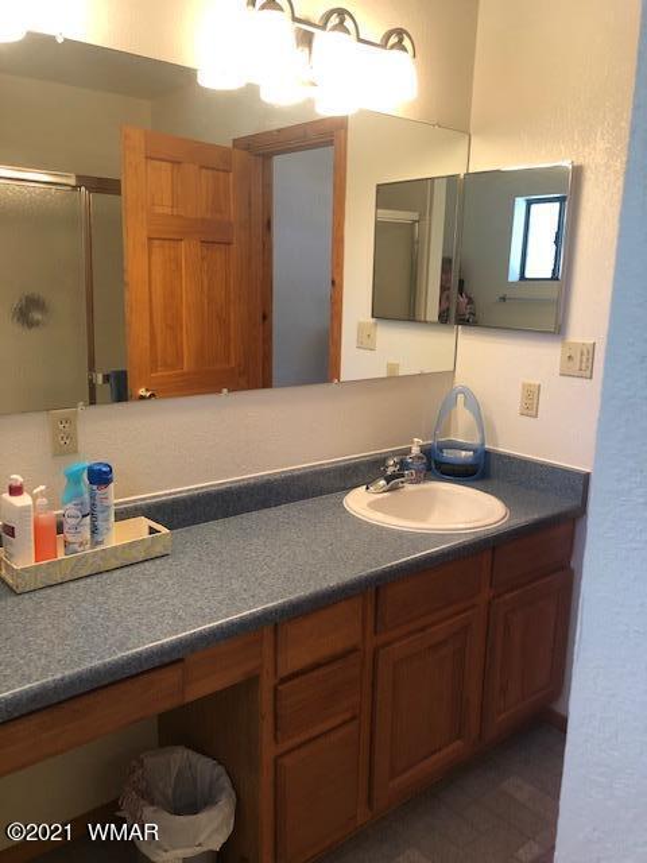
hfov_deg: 49.7
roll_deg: -1.1
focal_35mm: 28
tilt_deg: -11.1
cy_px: 432
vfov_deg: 63.4
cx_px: 324
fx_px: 698
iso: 32
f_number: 1.8
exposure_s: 1/30
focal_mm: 3.99
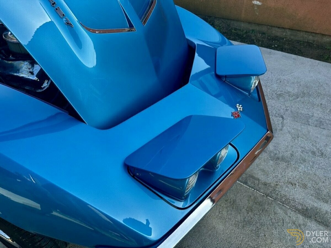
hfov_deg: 71.6
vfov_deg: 56.8
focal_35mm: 24
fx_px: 230
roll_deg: +3.3
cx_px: 166
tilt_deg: -41.7
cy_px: 124
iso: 80
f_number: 1.78
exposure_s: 1/1131
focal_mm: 6.86
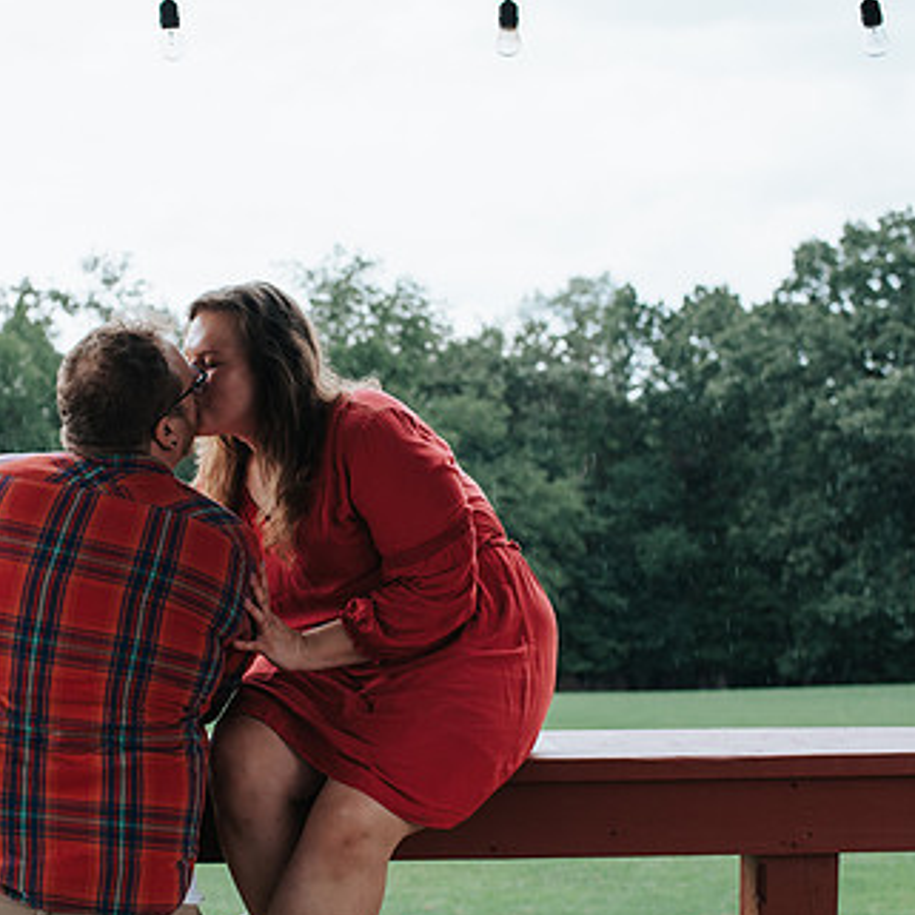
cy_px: 512
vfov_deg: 29.0
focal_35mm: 59
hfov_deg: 28.9
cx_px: 300
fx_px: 1764
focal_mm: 35
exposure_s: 1/250
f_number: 2.8
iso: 250
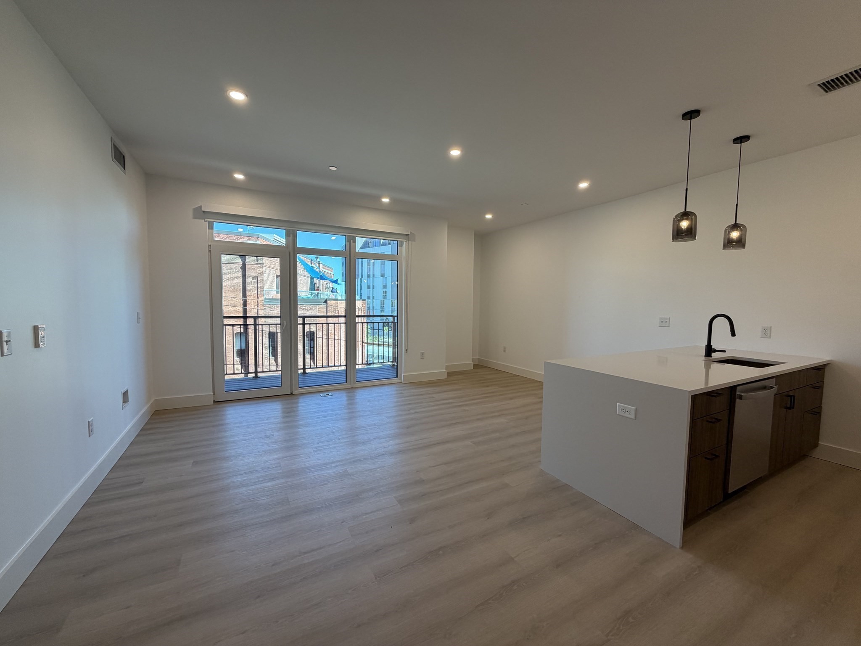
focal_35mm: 14
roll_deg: -0.3
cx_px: 430
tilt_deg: -3.9
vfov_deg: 85.7
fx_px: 348
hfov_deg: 102.1
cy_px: 323
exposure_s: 1/120
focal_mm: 2.22
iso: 100
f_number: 2.2
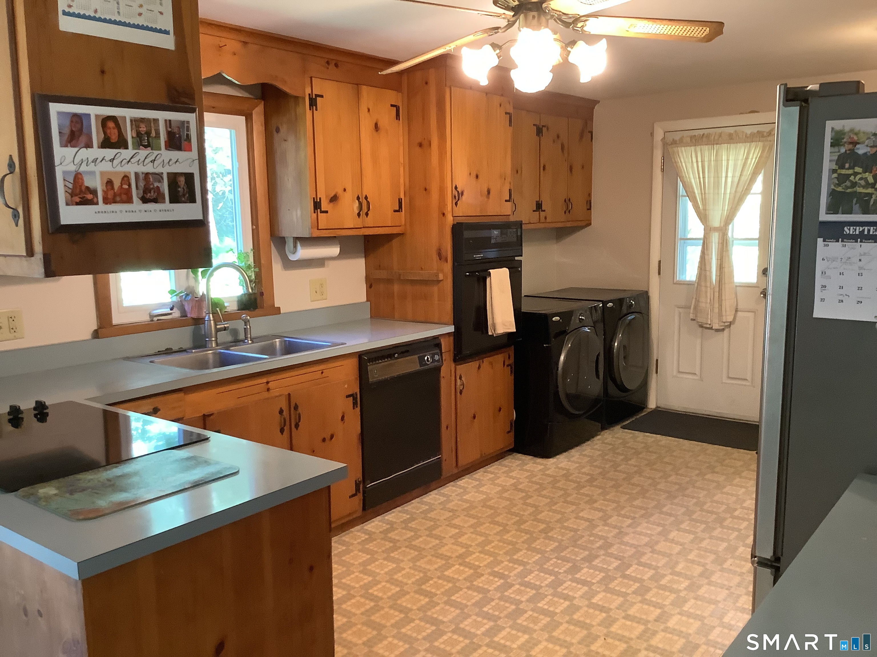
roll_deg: +1.5
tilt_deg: -9.2
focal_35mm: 31
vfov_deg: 45.4
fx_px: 785
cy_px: 328
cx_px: 438
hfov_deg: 58.4
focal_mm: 3.3
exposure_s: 1/40
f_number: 2.4
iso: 250
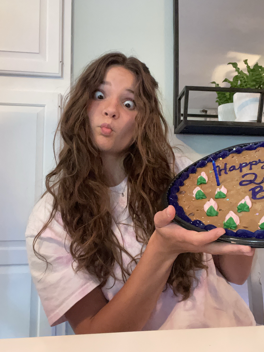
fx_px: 315
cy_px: 174
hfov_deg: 45.4
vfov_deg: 58.3
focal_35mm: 31
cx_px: 136
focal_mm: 2.71
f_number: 2.2
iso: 640
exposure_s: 1/17
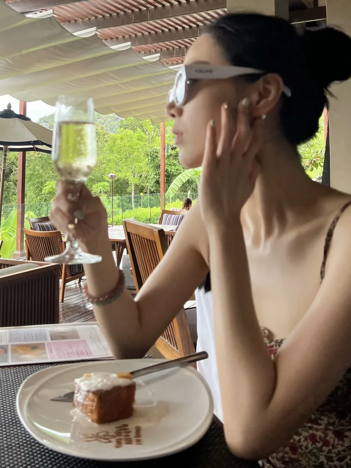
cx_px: 176
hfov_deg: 41.8
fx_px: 460
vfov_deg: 53.3
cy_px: 173
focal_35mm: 34
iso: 50
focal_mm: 5.7
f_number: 1.5
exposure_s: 1/473
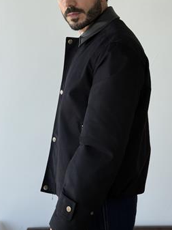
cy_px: 86
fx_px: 503
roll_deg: +0.2
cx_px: 105
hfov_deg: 19.4
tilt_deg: +2.0
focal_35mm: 76
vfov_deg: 25.6
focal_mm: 6.76
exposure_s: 1/216
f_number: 1.78
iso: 50
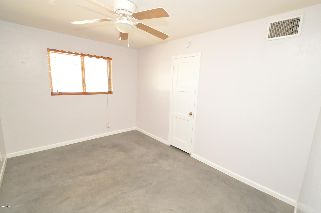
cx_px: 160
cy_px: 106
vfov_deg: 77.2
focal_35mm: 15
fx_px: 134
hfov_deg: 100.4
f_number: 3.5
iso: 900
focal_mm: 10
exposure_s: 1/60
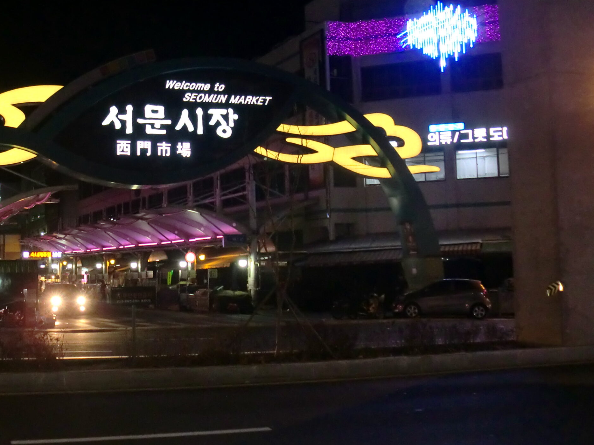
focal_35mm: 48
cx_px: 187
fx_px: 824
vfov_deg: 30.2
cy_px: 184
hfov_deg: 39.1
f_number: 3.1
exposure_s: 1/30
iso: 400
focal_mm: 6.3
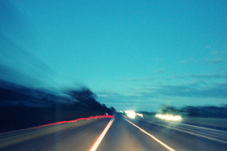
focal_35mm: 40
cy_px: 76
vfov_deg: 33.4
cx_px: 114
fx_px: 252
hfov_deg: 48.5
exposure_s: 1.3
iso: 8000
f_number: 16
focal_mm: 26
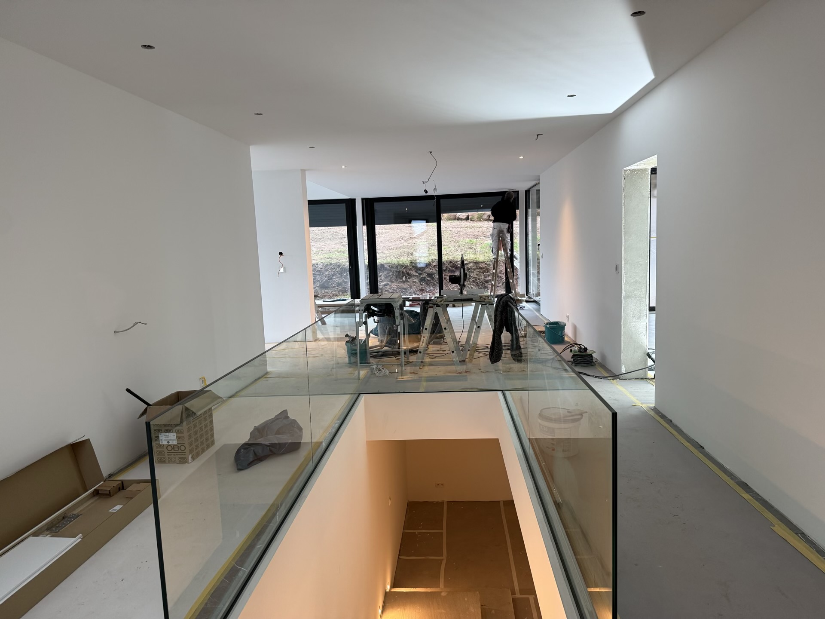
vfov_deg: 56.8
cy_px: 310
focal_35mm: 24
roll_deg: +1.5
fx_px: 572
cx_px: 412
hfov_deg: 71.6
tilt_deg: -7.7
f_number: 1.78
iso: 160
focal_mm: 6.76
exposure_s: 1/50
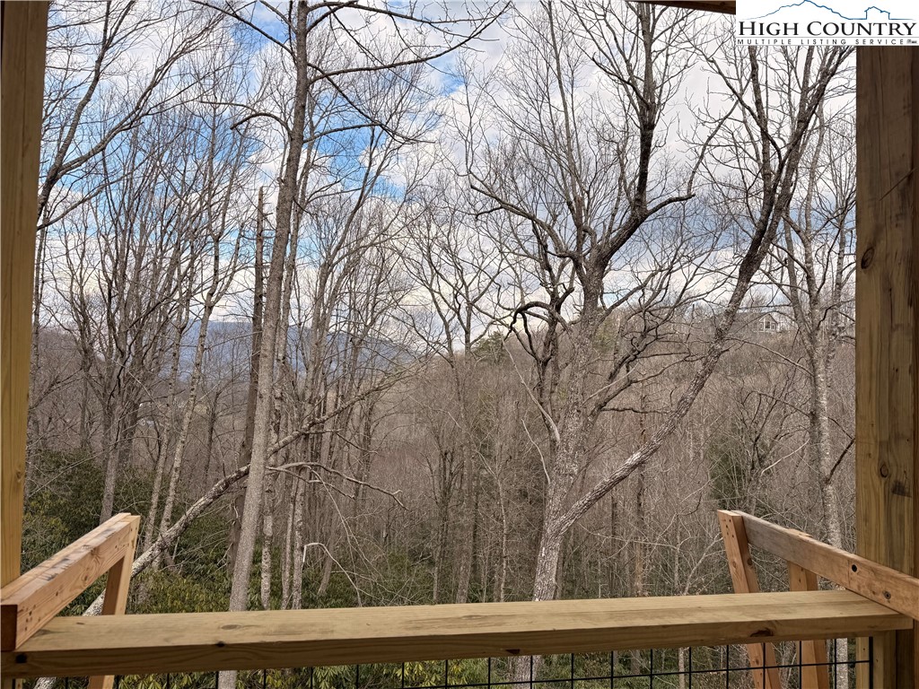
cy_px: 344
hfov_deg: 71.6
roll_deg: -1.4
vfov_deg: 56.8
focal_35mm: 24
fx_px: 637
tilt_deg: +2.9
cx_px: 460
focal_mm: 6.76
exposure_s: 1/2801
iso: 80
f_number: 1.78
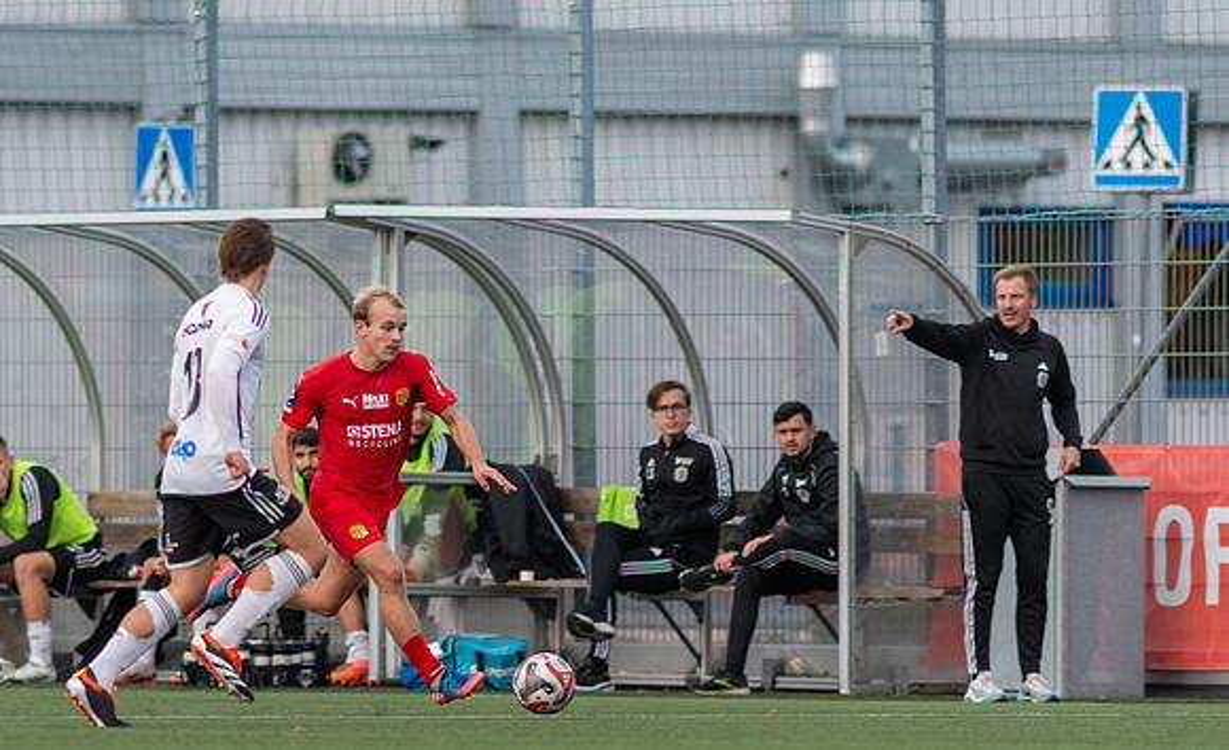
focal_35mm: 620
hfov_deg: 3.4
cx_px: 403
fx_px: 20640
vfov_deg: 2.1
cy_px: 550
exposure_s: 1/1000
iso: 400
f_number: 3.2
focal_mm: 300
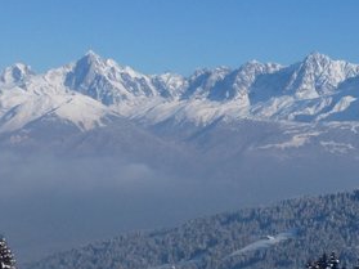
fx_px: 892
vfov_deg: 17.2
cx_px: 484
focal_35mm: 86
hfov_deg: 20.5
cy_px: 131
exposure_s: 1/1600
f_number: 4
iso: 100
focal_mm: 5.4
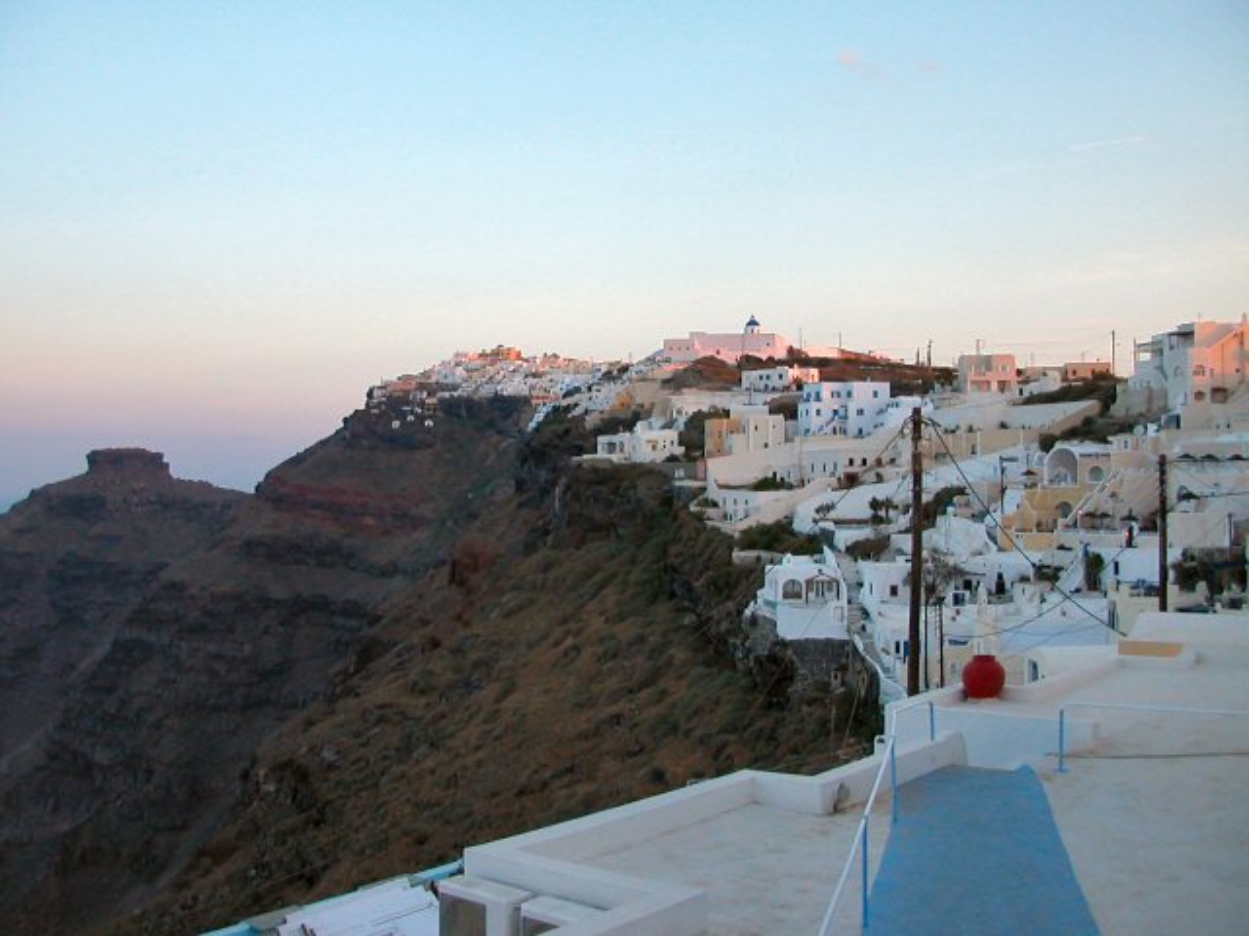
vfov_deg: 38.7
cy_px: 468
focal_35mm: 37
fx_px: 1335
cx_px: 624
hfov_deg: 50.1
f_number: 2.7
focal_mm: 5.6
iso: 100
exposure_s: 1/103
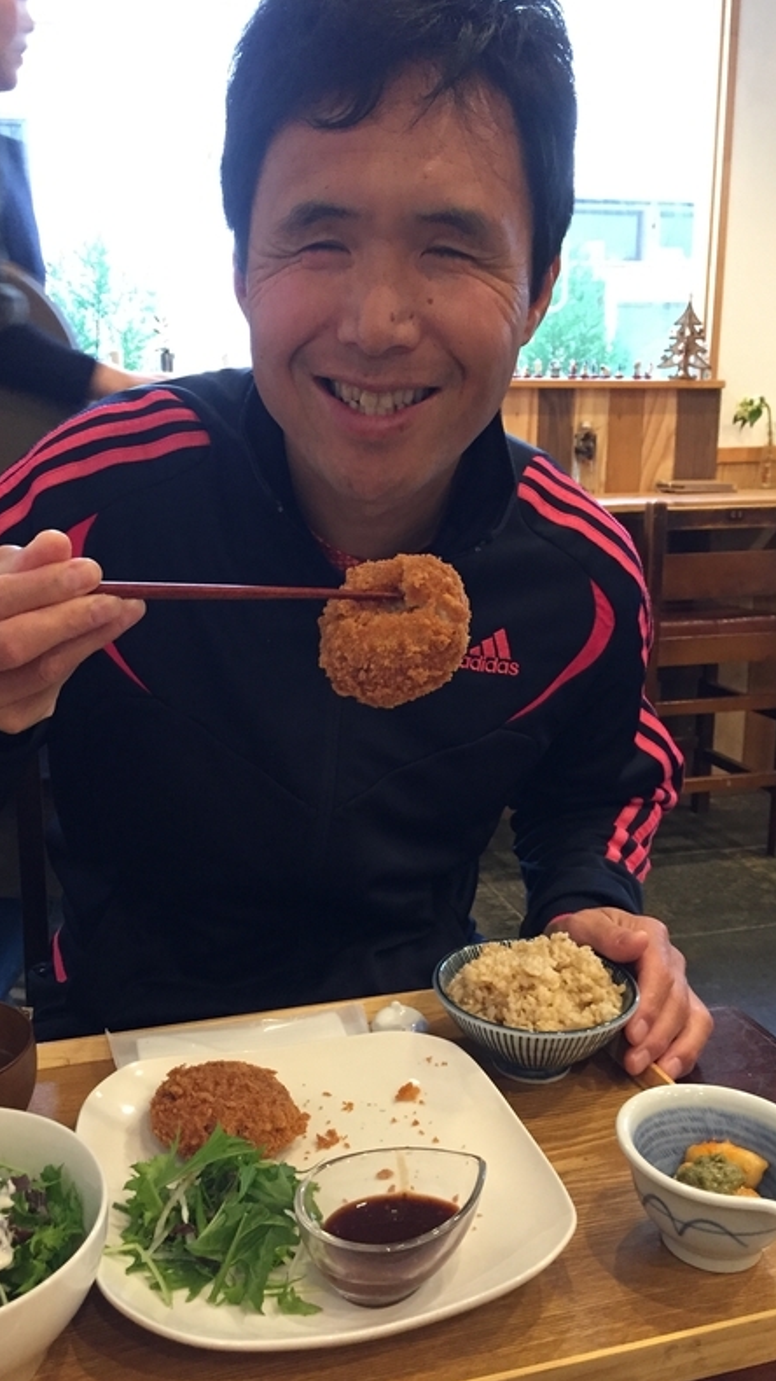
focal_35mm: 32
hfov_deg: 36.6
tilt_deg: -12.8
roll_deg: +1.1
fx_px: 1171
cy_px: 685
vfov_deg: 61.0
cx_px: 332
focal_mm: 4.15
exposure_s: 1/30
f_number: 2.2
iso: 160
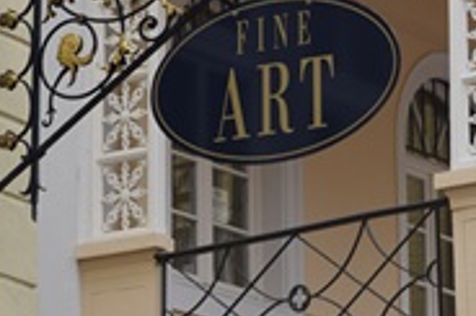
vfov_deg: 5.1
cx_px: 404
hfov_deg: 7.6
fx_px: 3559
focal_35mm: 270
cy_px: -18
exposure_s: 1/80
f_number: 8
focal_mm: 55
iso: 100
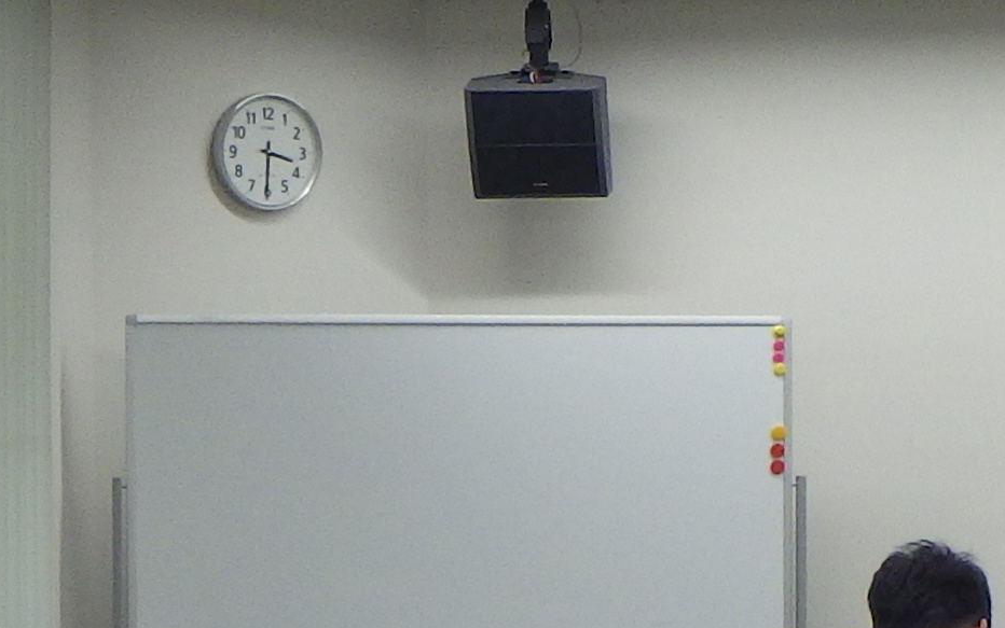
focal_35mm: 220
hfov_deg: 9.5
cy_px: 845
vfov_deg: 5.9
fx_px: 6027
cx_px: 885
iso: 125
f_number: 4.2
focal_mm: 7.5
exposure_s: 1/50
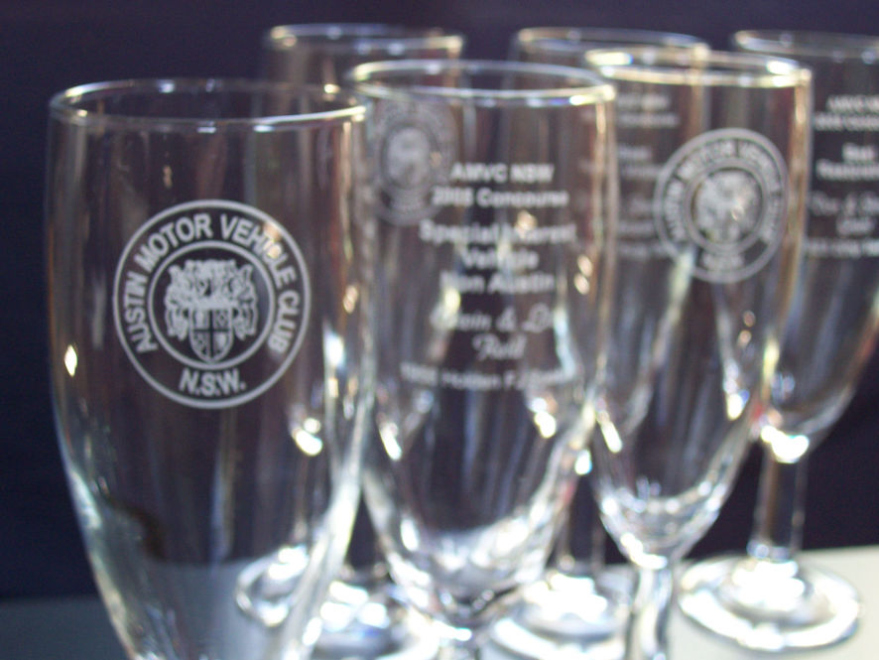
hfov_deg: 36.2
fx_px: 1346
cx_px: 440
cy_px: 330
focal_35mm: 53
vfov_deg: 27.5
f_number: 3.4
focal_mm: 8.6
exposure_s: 1/8
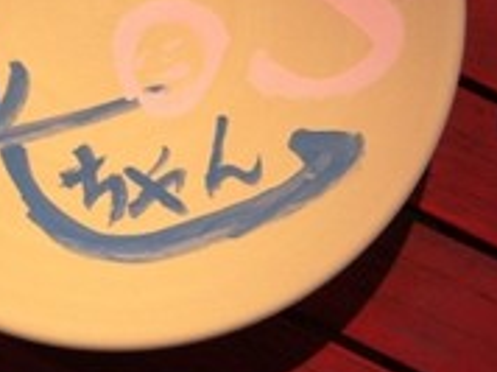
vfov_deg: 20.7
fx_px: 989
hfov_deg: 27.6
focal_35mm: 69
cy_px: 24
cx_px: 98
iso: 125
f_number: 2.8
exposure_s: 1/15
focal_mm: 5.8
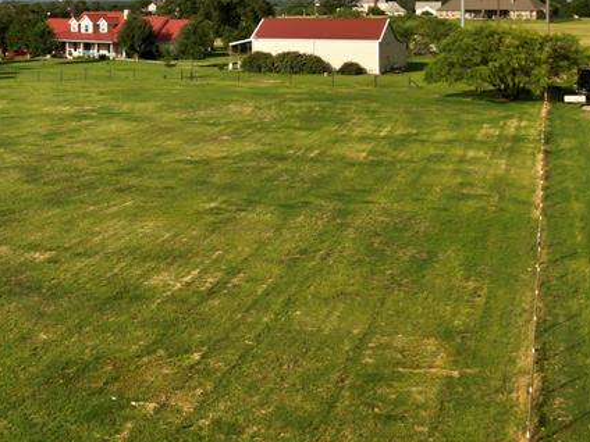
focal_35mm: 58
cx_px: -114
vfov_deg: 24.4
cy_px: 32
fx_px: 989
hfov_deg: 28.9
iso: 100
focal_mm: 6.72
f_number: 1.7
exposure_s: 1/350
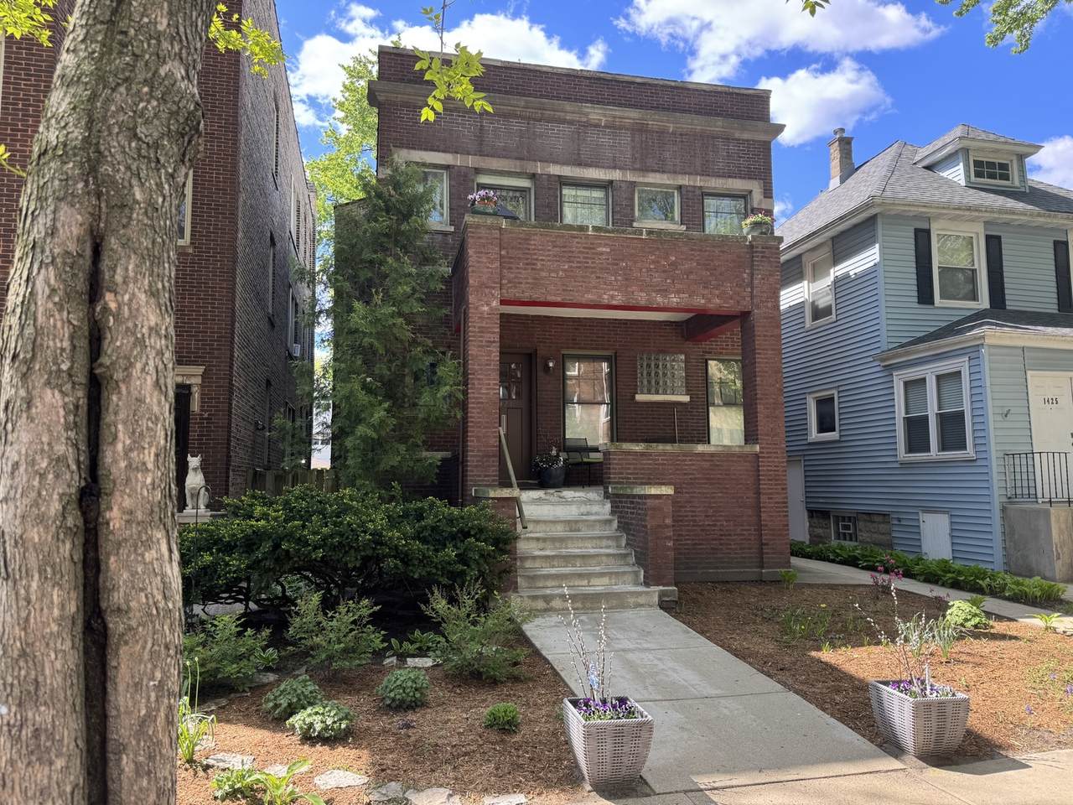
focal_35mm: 24
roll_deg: +0.3
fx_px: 744
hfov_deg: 71.6
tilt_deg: +5.6
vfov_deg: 56.8
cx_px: 536
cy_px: 402
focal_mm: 6.76
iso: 80
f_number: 1.78
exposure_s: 1/454
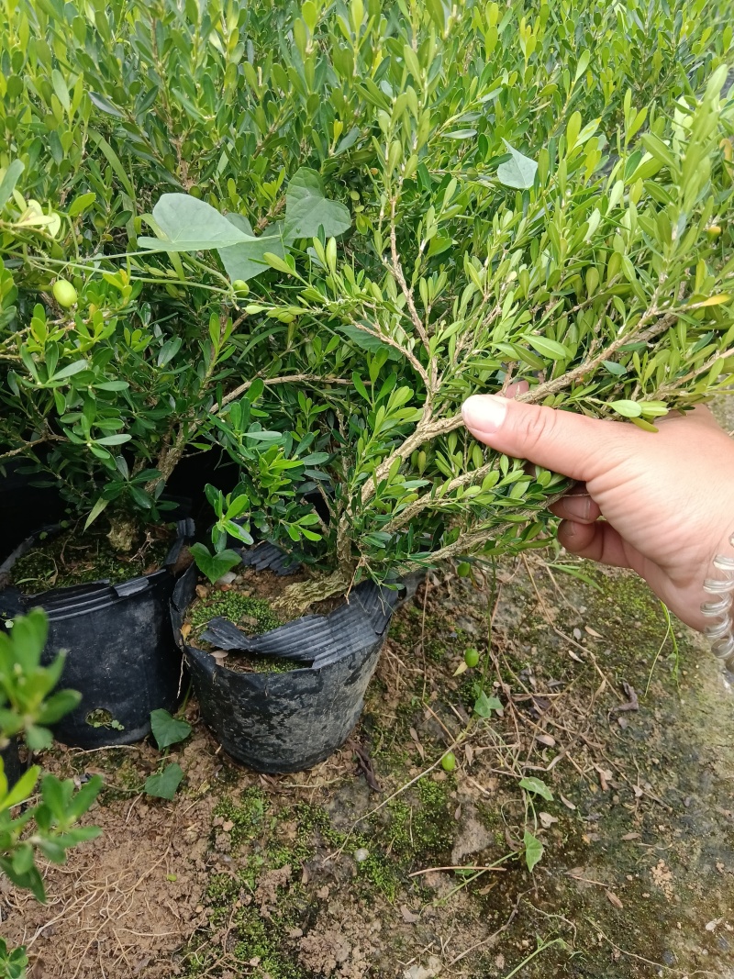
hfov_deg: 53.1
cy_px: 490
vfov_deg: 67.3
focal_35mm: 26
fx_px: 735
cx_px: 367
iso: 631
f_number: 1.8
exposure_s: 1/50
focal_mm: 4.05
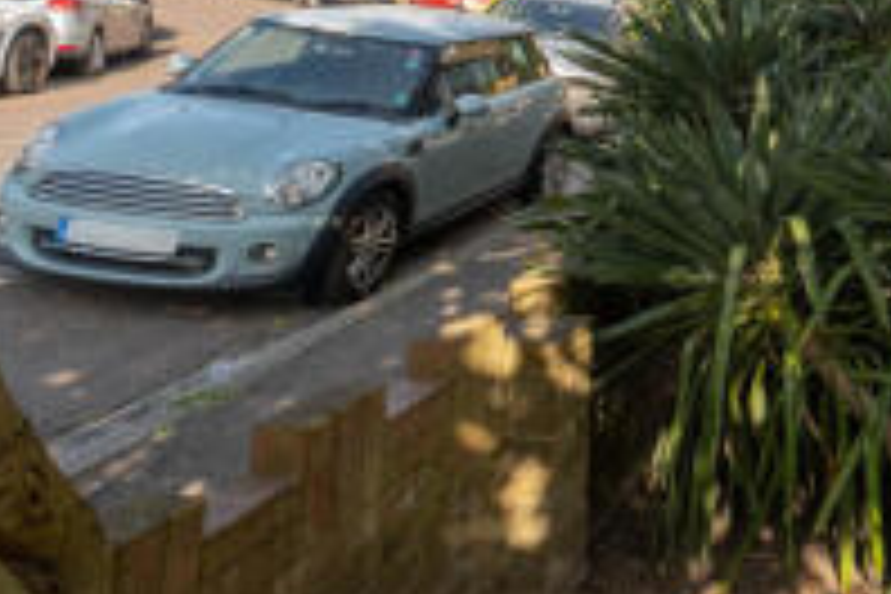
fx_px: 891
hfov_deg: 40.6
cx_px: 1022
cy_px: -38
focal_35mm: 36
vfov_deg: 32.9
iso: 500
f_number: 5.6
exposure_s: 1/400
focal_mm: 10
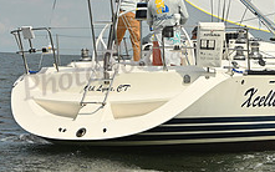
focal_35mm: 187
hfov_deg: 11.1
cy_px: -14
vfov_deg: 7.0
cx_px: 263
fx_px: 1401
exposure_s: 1/1600
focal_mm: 70
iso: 320
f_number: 9
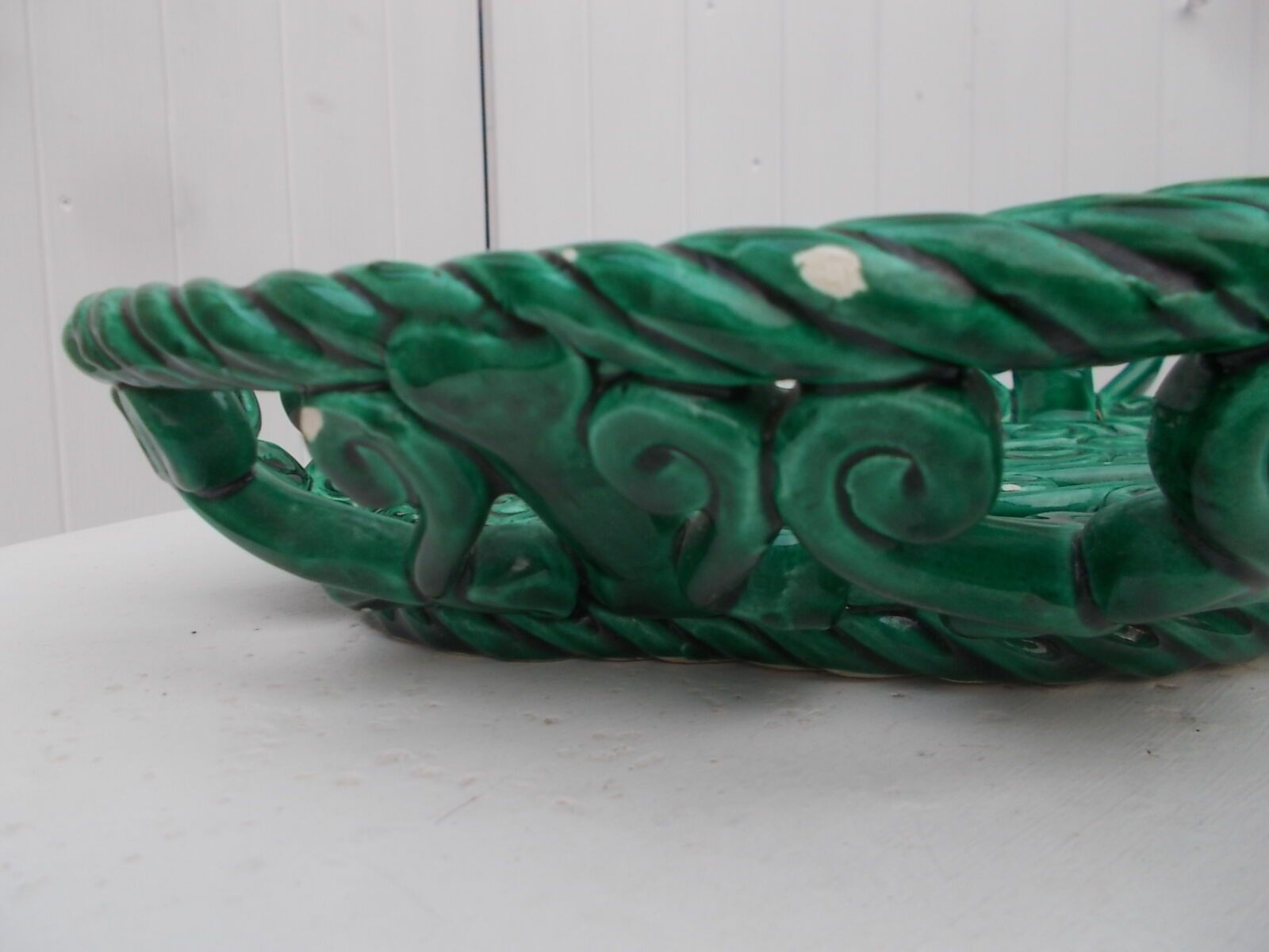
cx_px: 634
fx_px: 953
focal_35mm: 26
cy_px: 476
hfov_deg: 67.3
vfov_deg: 53.1
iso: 80
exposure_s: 1/40
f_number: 3.2
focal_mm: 4.6
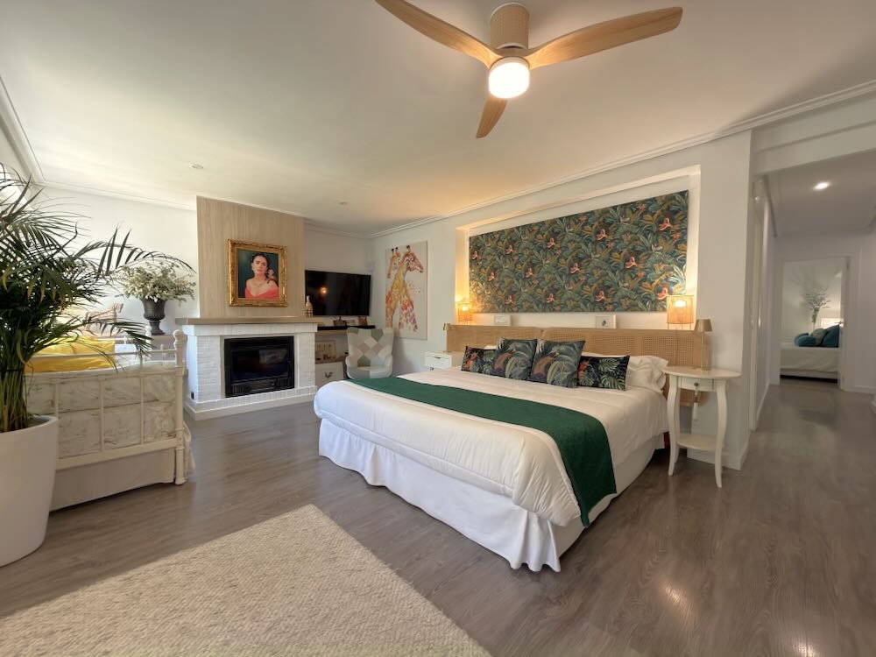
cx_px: 438
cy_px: 328
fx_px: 354
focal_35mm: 14
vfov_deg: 85.7
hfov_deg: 102.1
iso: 50
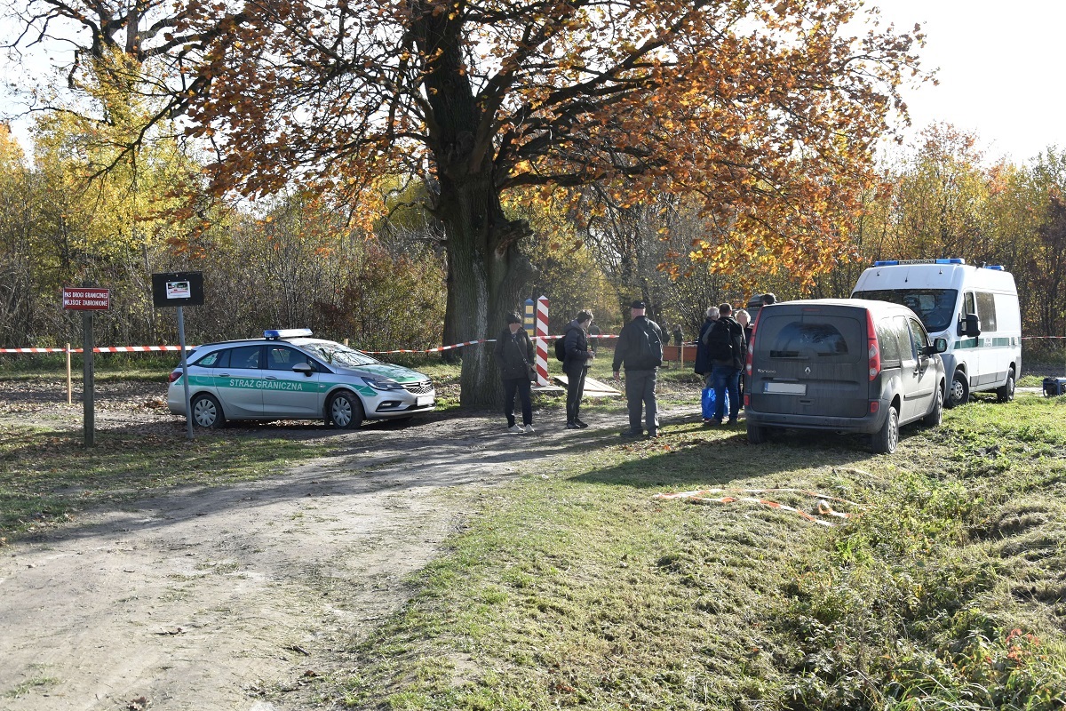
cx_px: 533
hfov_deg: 49.6
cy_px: 356
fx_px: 1155
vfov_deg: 34.2
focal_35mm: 39
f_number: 8
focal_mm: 26
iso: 250
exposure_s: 1/250
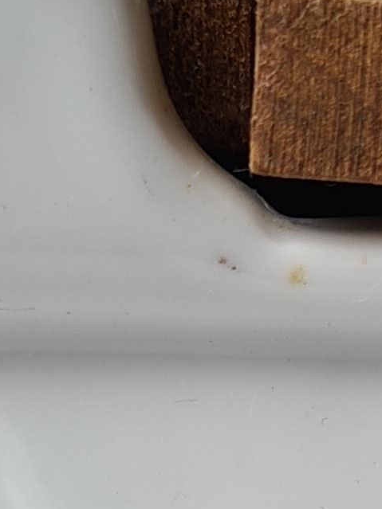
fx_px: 2414
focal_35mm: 164
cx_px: 475
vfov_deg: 11.8
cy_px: 583
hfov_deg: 8.9
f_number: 1.8
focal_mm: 5.4
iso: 50
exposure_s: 1/130
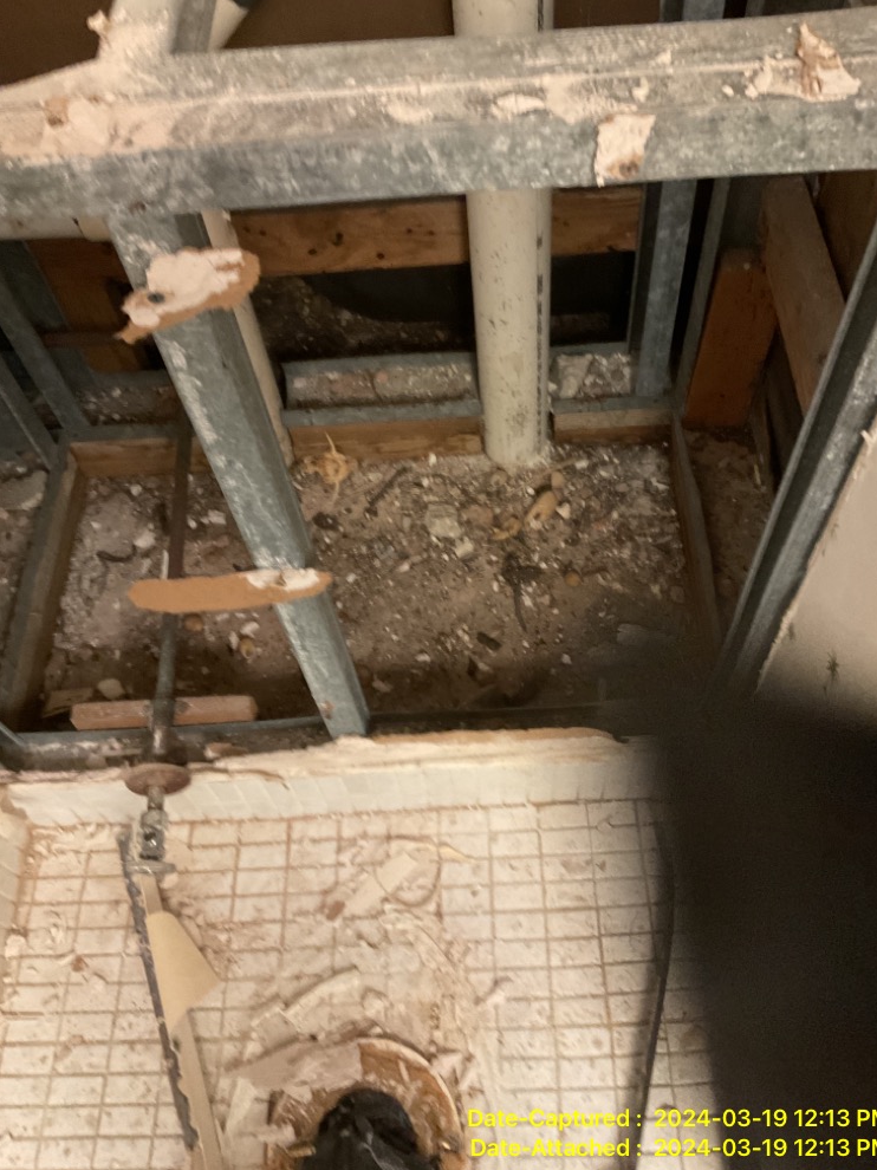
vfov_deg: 60.0
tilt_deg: -56.5
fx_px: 1014
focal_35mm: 30
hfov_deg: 46.8
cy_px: 567
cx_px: 449
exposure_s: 1/40
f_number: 1.8
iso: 200
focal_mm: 3
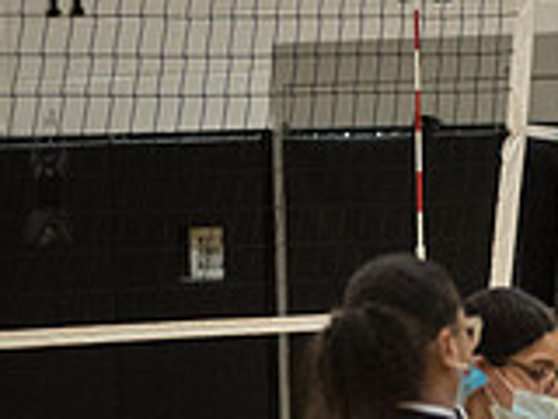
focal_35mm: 376
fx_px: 6061
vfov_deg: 3.9
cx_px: 1064
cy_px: 660
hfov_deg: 5.2
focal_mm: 86
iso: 5000
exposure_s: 1/400
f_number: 3.2
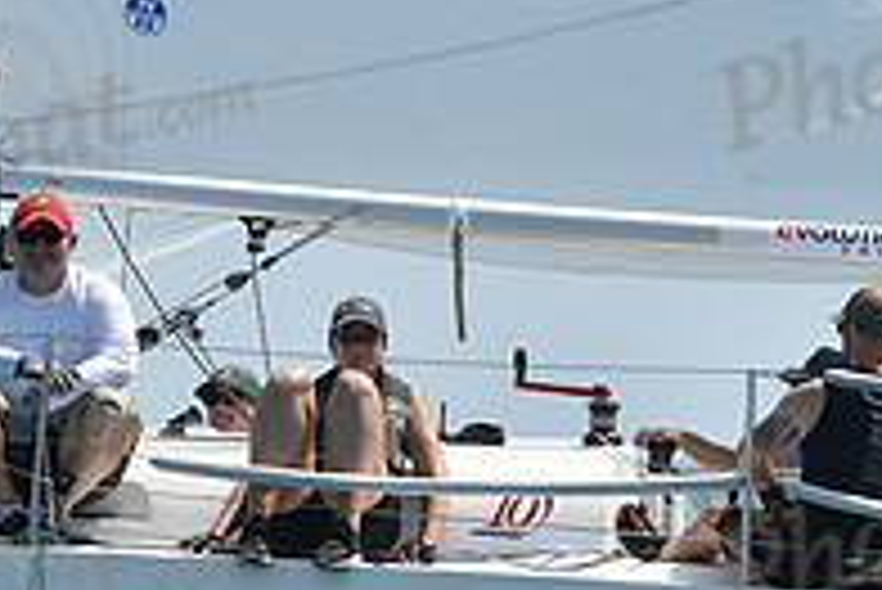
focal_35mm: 415
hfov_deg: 5.0
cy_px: 331
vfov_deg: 3.3
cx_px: 490
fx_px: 10175
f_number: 8
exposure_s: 1/1250
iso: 250
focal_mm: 140
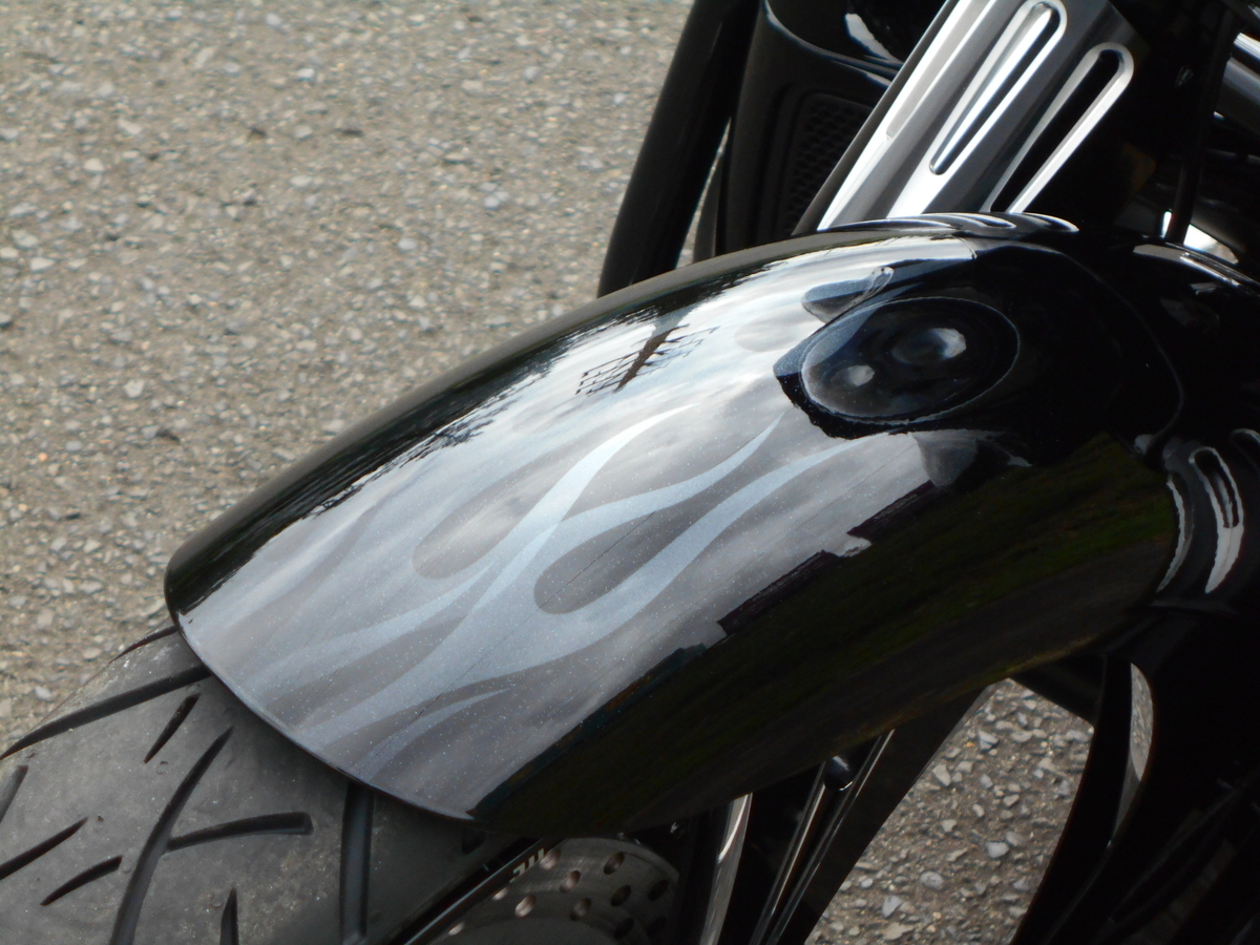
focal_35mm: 113
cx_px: 630
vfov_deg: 13.1
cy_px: 472
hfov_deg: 17.4
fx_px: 4113
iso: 200
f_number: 6
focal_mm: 20.1
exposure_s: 1/250
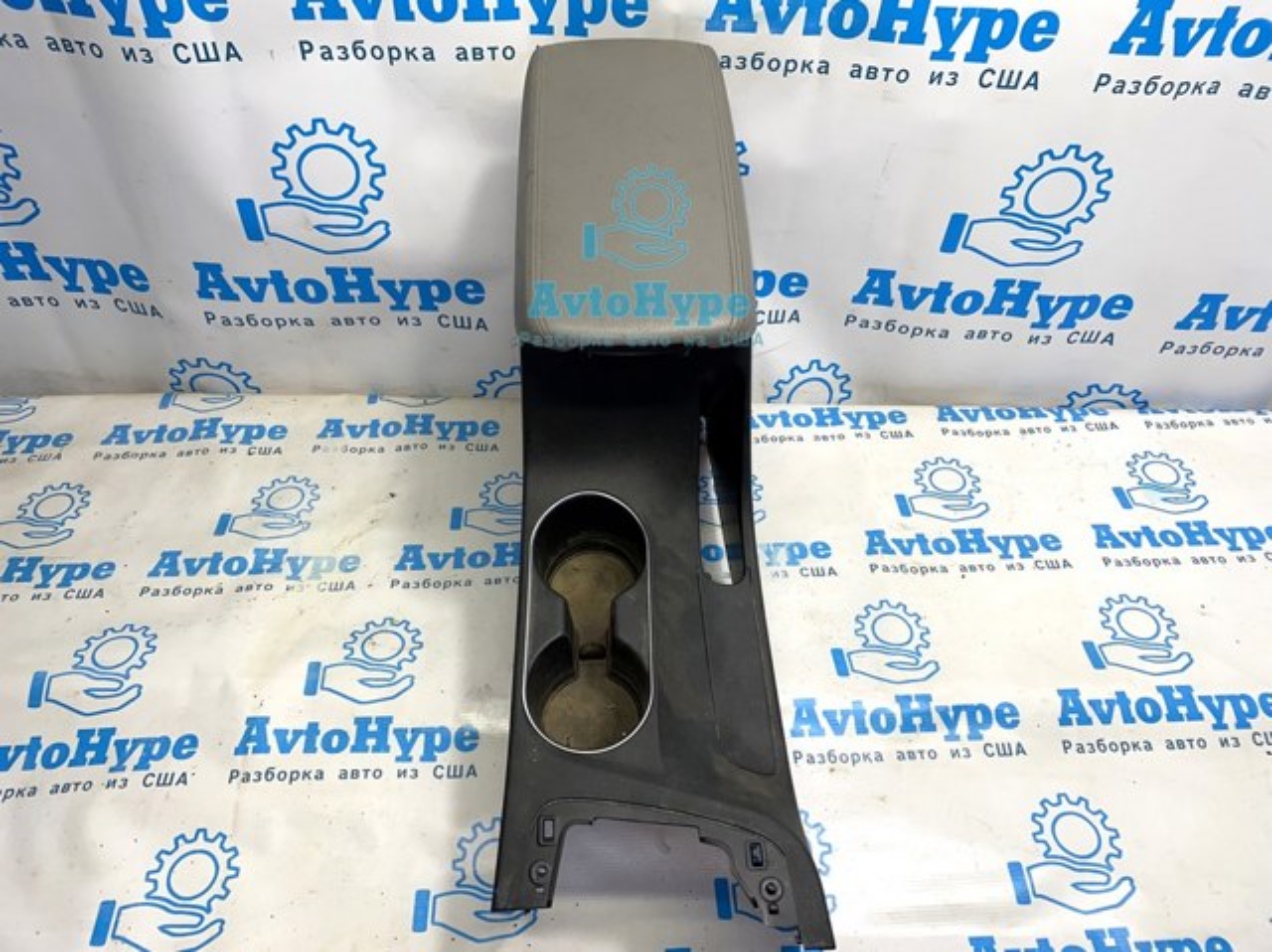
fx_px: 955
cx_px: 636
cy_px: 476
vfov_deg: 53.0
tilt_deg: -47.4
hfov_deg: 67.3
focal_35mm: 26
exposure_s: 1/116
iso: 32
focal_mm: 4.25
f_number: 1.8
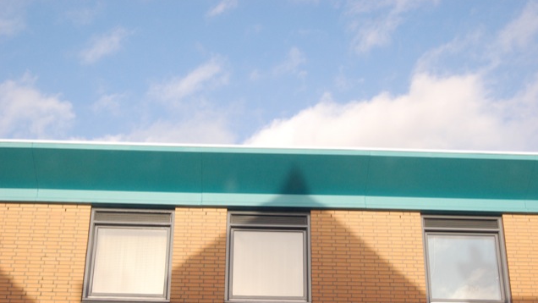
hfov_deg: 34.9
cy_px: 178
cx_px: 270
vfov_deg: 20.0
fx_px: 856
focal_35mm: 60
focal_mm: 38
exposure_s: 1/400
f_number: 10
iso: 800
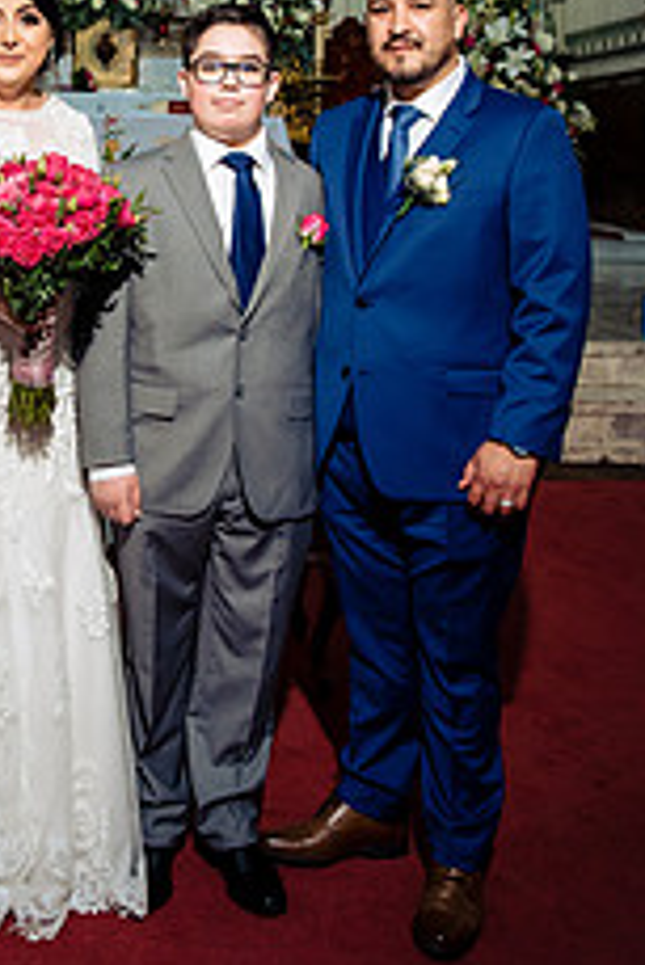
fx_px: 1476
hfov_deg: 24.0
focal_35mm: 55
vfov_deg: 35.4
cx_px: 70
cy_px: 244
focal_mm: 28
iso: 2000
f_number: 5.6
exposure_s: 1/125
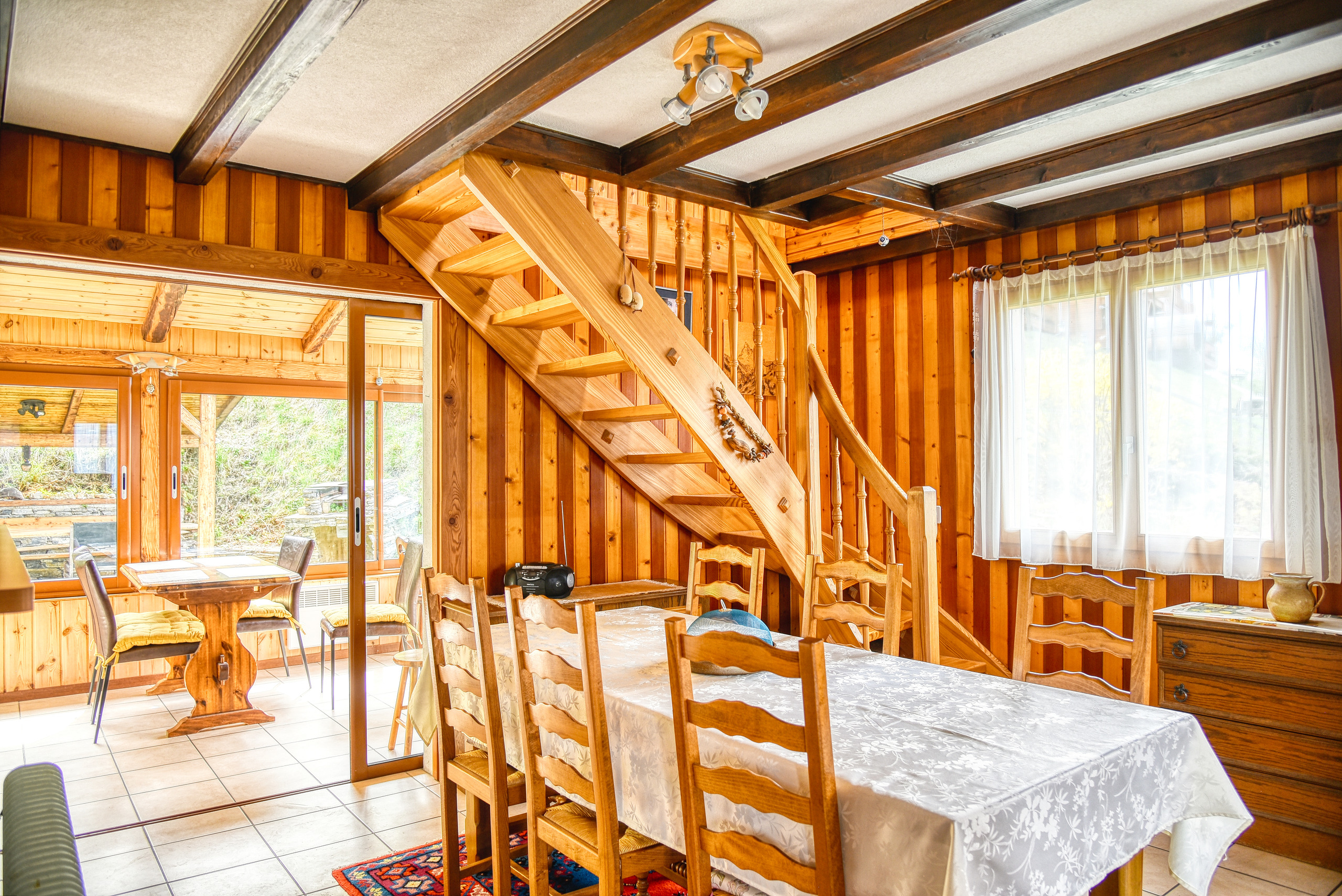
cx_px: 671
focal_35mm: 24
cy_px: 448
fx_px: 895
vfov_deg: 53.2
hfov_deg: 73.7
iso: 250
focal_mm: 24
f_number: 6.3
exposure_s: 1/160
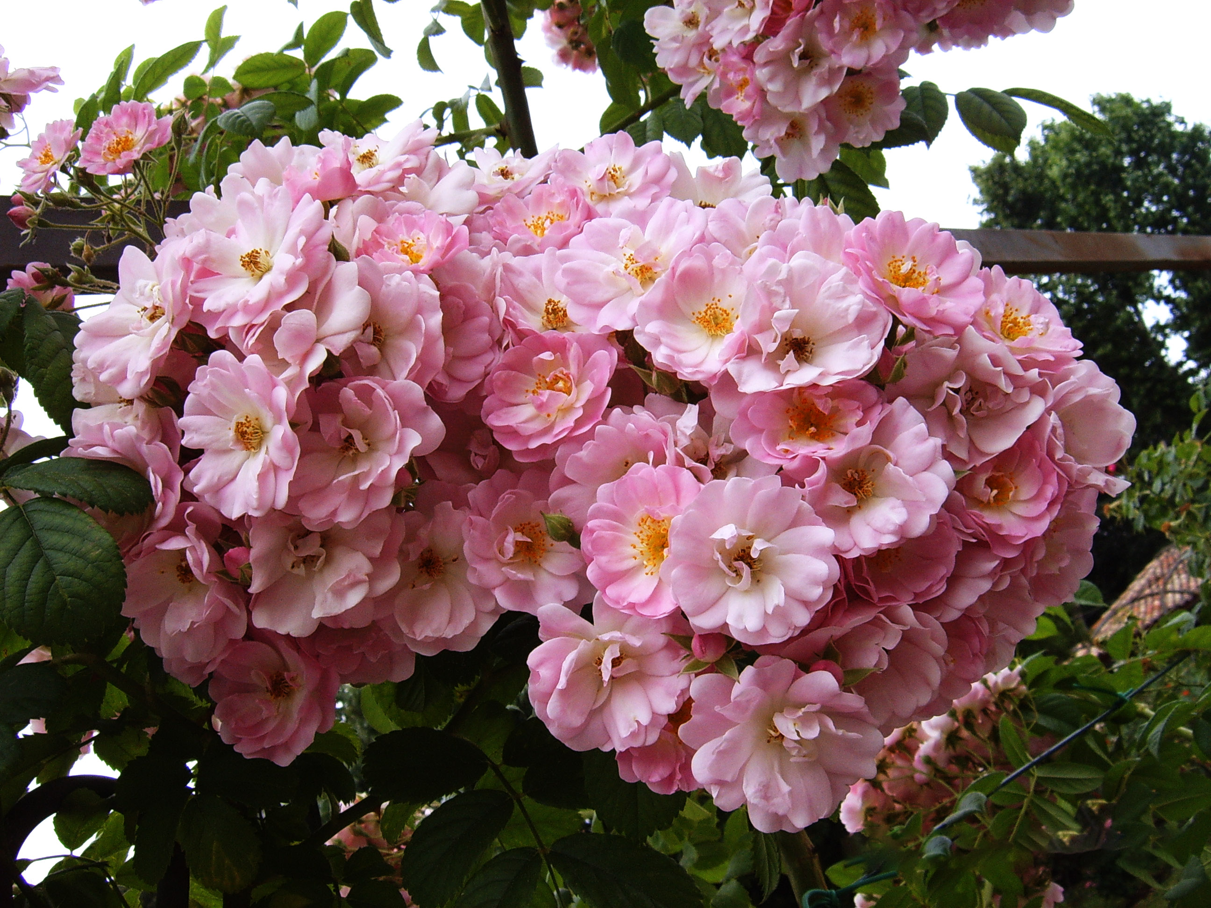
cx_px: 606
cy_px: 454
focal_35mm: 45
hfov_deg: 42.1
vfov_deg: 32.2
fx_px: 1574
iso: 50
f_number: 6.4
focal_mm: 7.5
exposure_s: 1/180
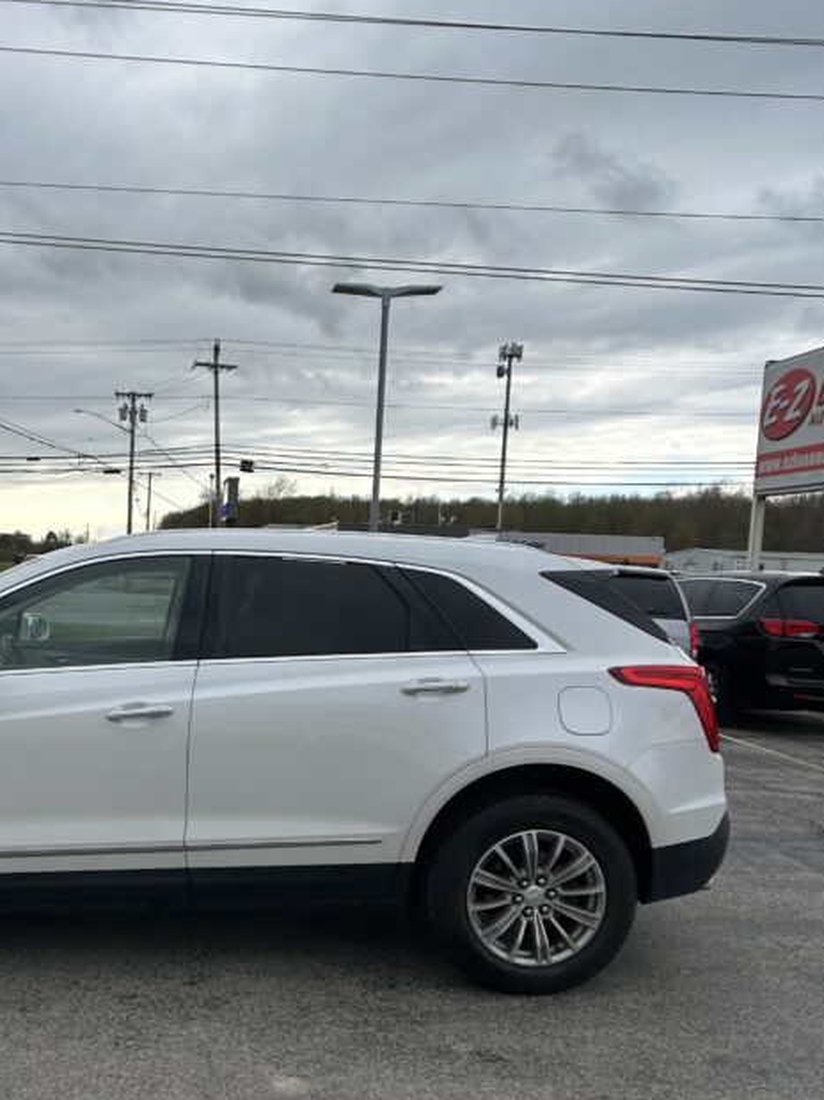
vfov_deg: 43.7
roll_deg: -1.4
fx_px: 1365
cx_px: 169
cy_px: 636
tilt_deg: -4.7
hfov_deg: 32.7
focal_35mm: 43
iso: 50
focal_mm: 5.7
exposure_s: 1/2695
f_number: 1.5
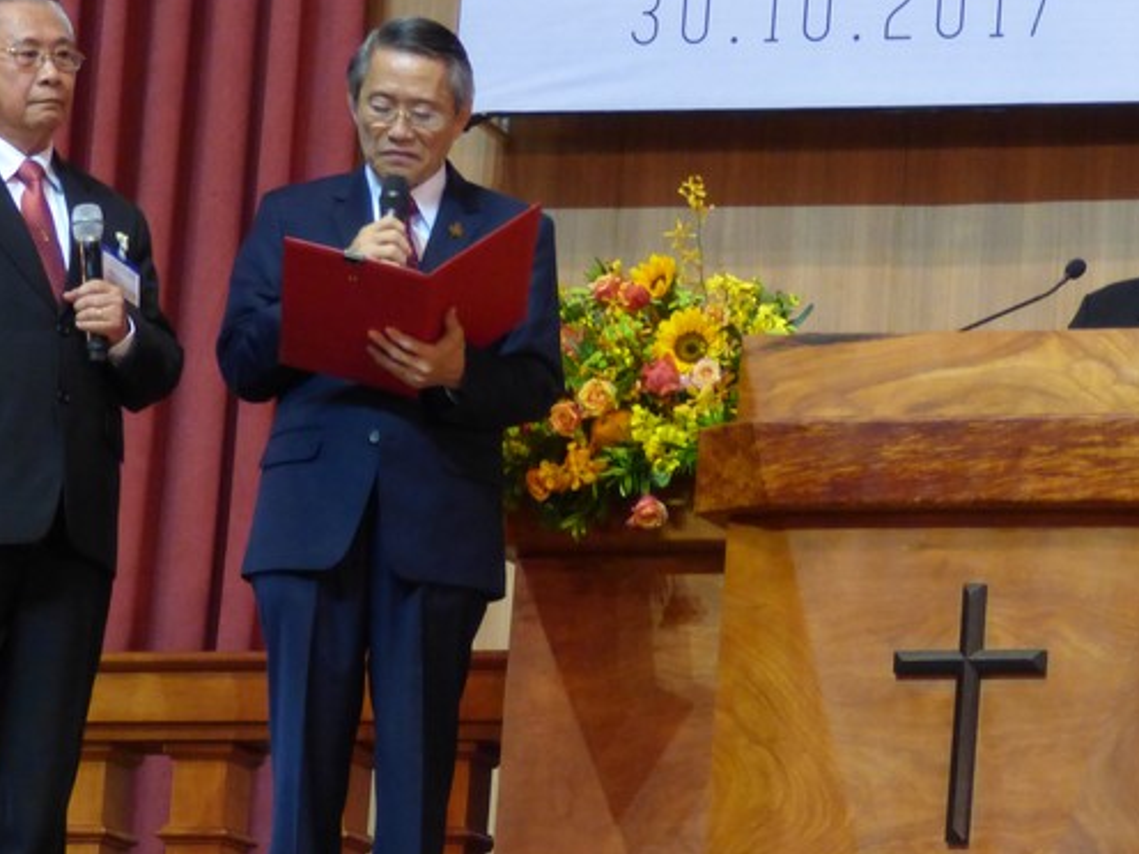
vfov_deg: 6.5
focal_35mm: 229
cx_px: 859
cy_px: 331
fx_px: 7535
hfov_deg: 8.6
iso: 400
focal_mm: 18.28
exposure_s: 1/30
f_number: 4.9
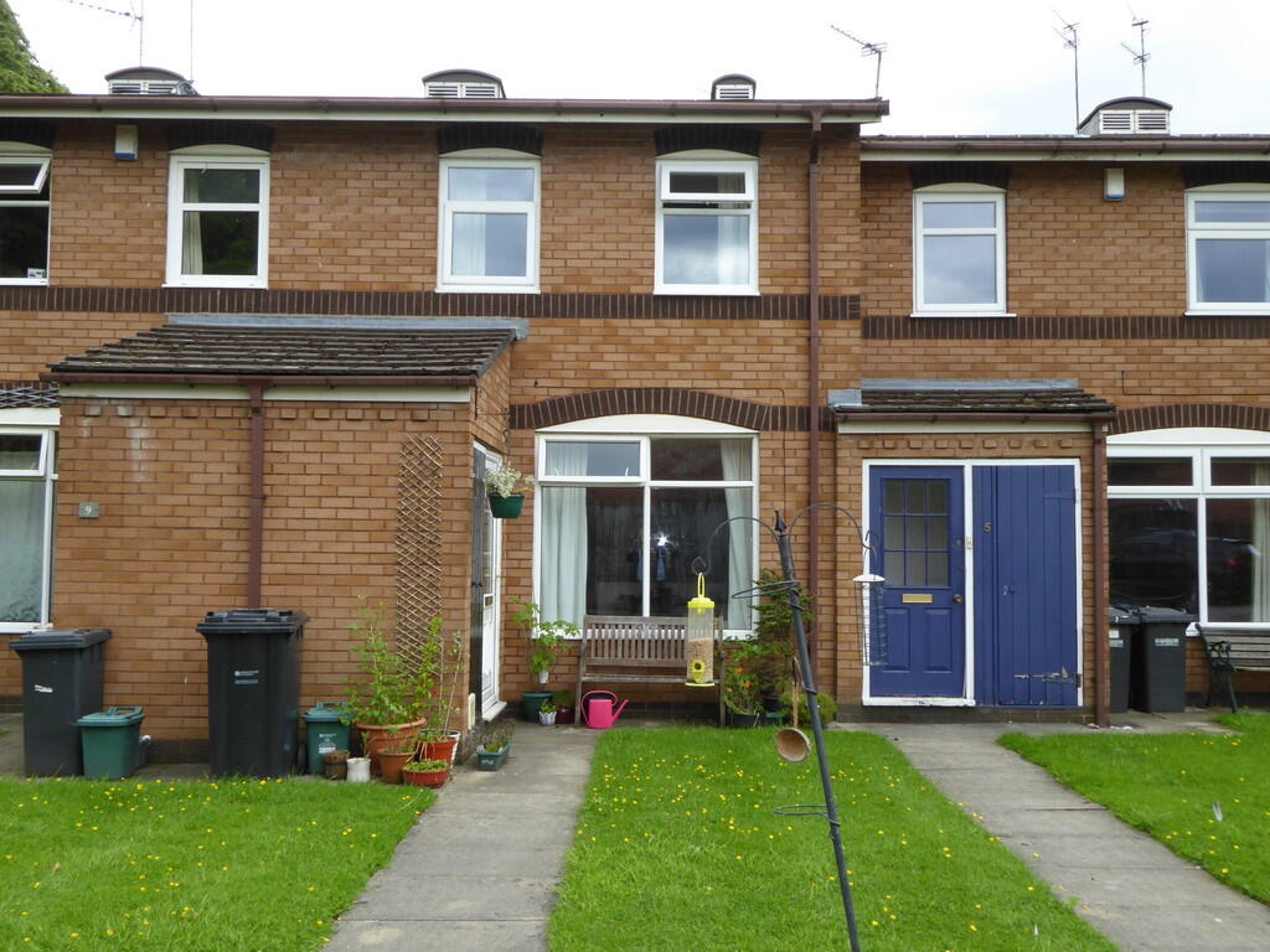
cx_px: 635
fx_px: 1211
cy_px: 476
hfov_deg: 55.4
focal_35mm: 33
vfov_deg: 42.9
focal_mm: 5.8
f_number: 5.6
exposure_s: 1/60
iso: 100
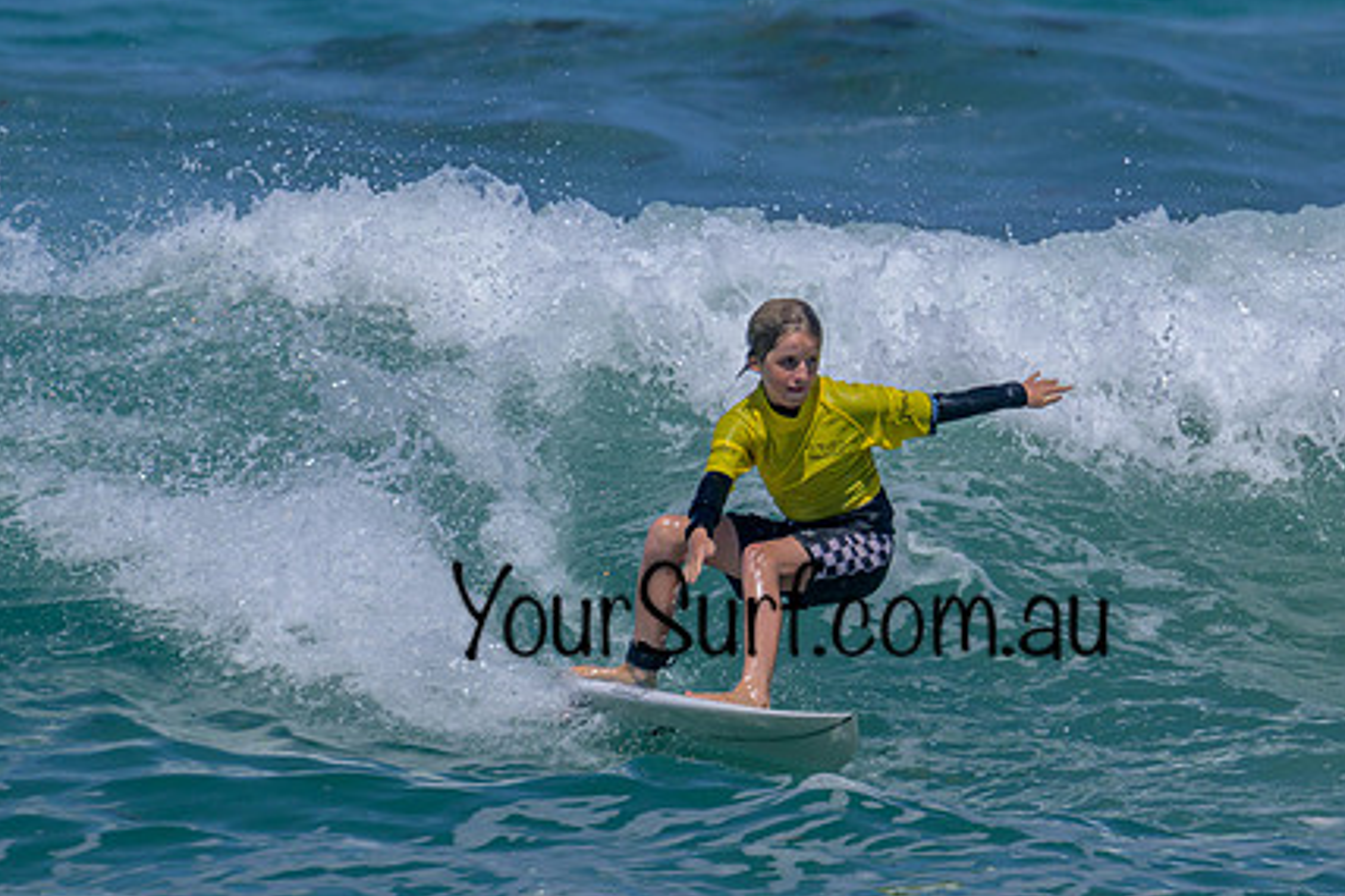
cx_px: 1096
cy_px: 433
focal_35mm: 1026
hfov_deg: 2.0
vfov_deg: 1.3
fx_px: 38316
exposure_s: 1/2000
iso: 450
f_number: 11
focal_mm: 560
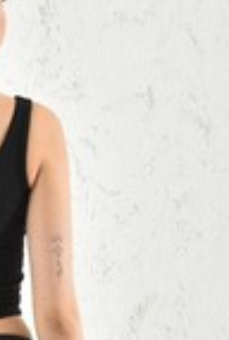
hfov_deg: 6.6
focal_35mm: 207
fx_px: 1965
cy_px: 464
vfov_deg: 9.7
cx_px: -45
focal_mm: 55
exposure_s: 1/160
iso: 100
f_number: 7.1
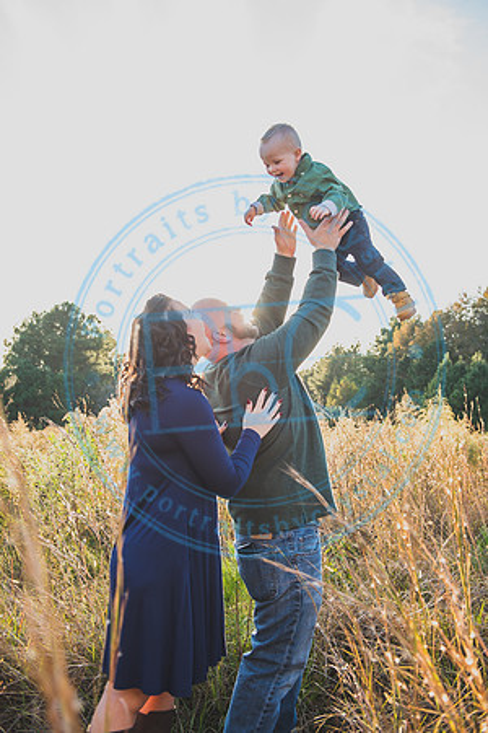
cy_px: 366
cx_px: 244
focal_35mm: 36
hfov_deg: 36.9
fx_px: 732
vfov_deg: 53.1
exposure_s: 1/200
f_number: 4
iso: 200
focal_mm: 36
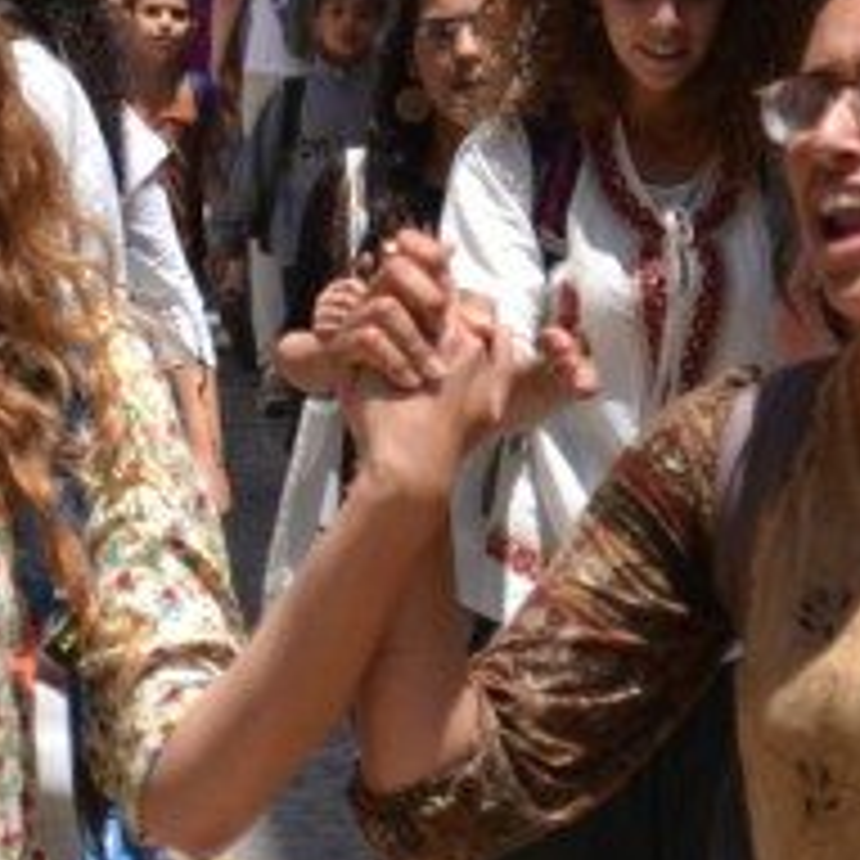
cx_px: -491
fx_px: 8173
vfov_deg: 6.0
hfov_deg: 5.9
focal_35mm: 291
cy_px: 232
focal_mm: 55
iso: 200
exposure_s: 1/500
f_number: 6.3
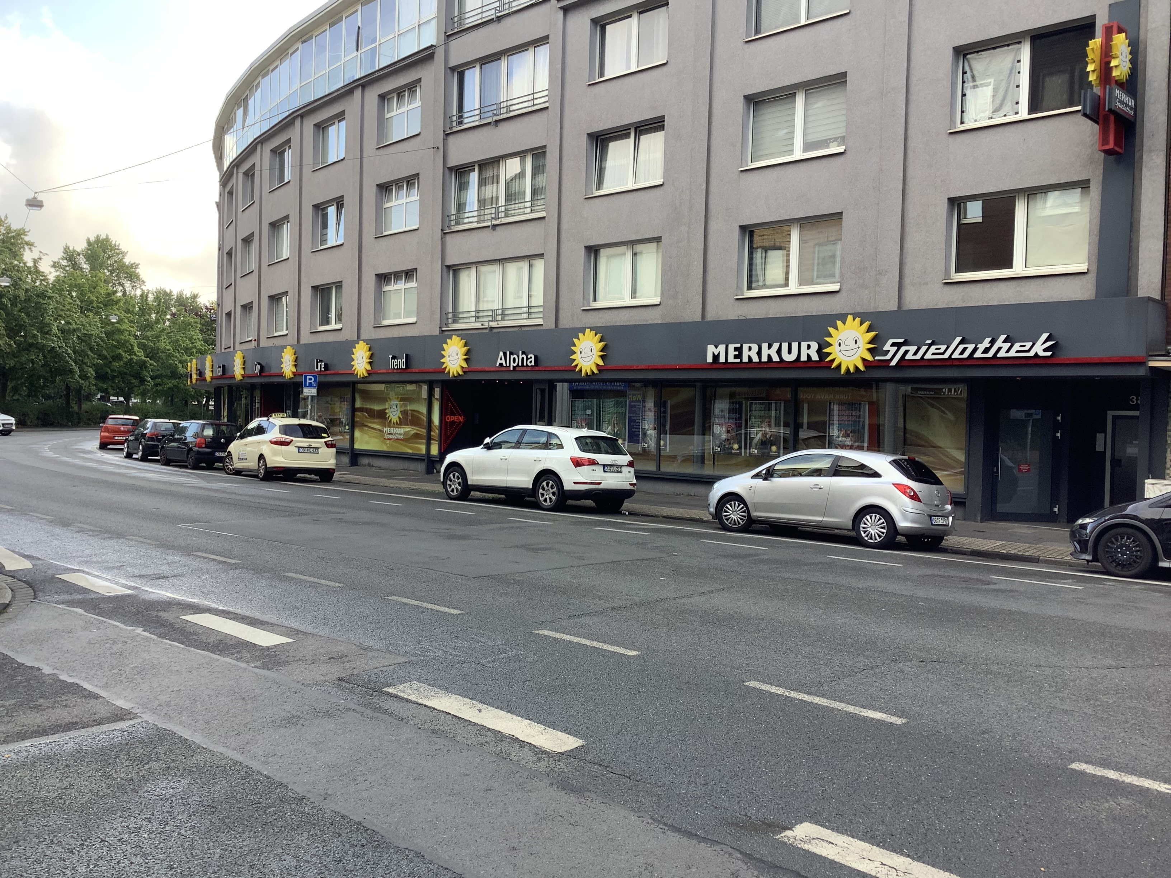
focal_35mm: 31
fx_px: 1049
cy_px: 439
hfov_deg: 58.4
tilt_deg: -0.1
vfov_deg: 45.4
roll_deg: -0.8
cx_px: 586
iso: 25
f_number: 2.4
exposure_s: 1/127
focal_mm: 3.3
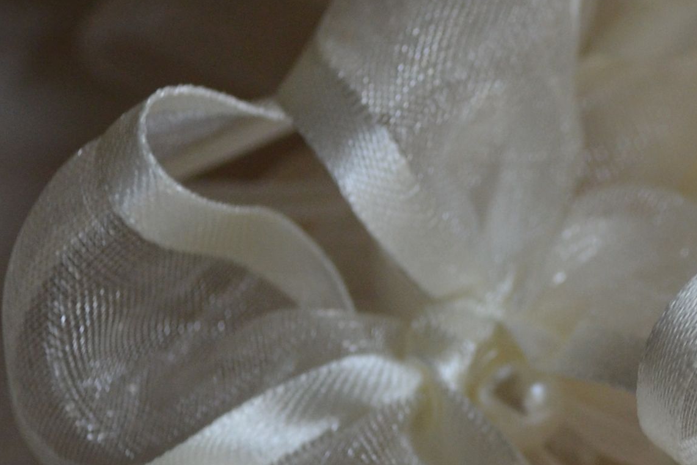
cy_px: 320
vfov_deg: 6.3
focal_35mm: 218
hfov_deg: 9.0
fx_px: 4221
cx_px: 1240
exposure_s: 1/80
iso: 400
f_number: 5
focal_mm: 36
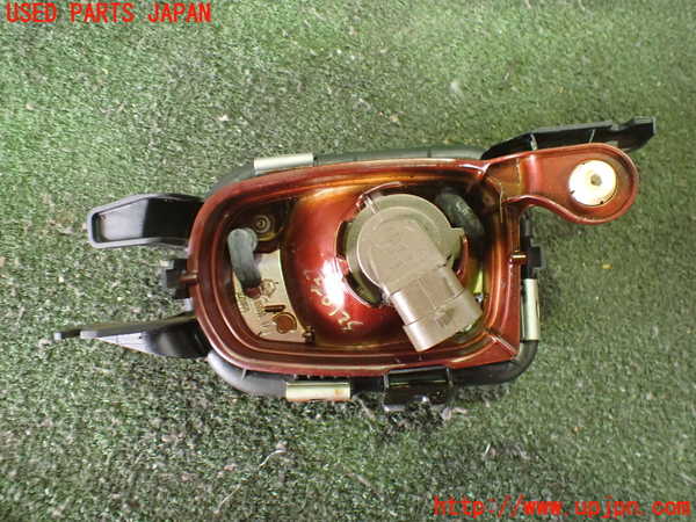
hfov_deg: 60.0
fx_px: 603
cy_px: 261
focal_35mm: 30
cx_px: 348
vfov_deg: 46.8
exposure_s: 1/30
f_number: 2.3
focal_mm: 5.4
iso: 800
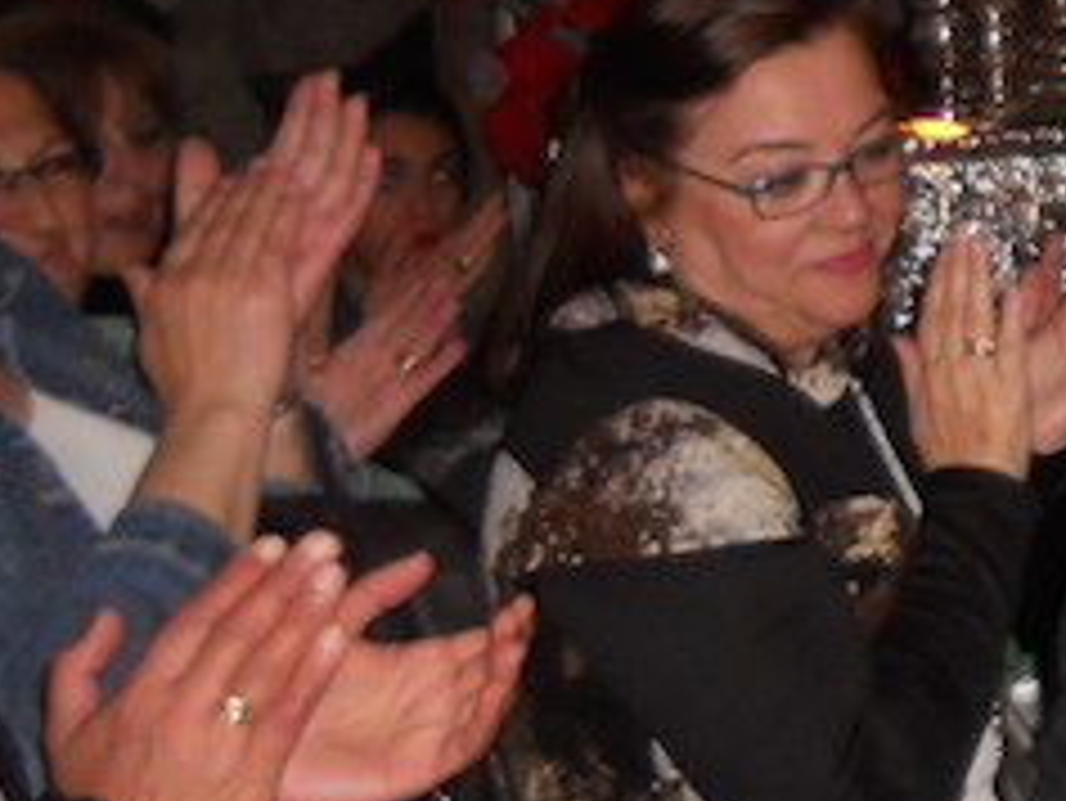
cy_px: -50
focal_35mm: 91
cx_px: 1691
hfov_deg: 18.5
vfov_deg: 15.9
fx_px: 2804
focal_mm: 4.9
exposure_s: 1/25
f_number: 3.2
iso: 200
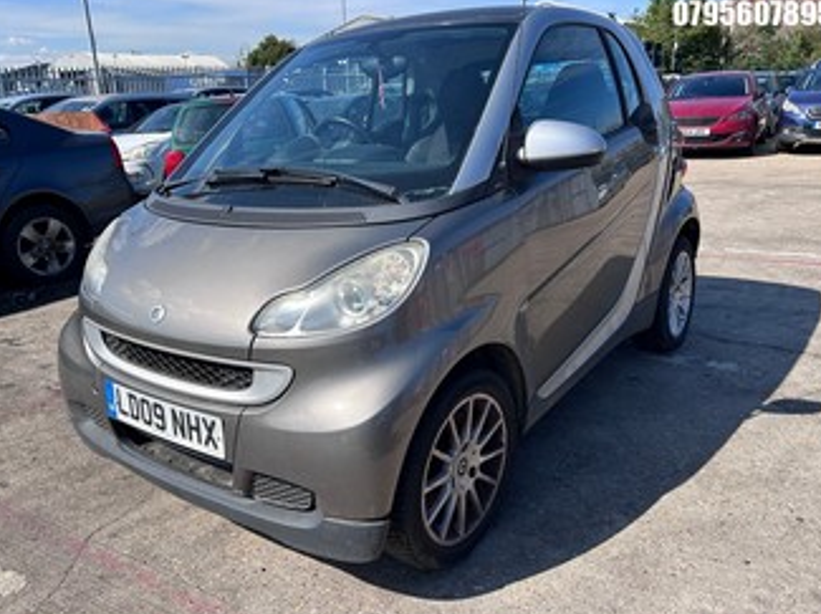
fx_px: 663
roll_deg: +0.7
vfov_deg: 49.6
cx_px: 412
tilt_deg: -19.8
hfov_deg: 63.5
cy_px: 296
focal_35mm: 28
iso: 50
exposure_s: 1/3165
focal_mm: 5.7
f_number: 1.5
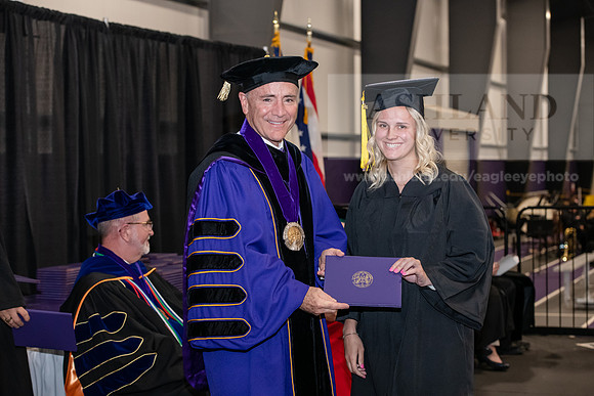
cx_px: 297
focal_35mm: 70
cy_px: 198
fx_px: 1155
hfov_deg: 28.8
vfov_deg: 19.5
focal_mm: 70
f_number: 5
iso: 2500
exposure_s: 1/200
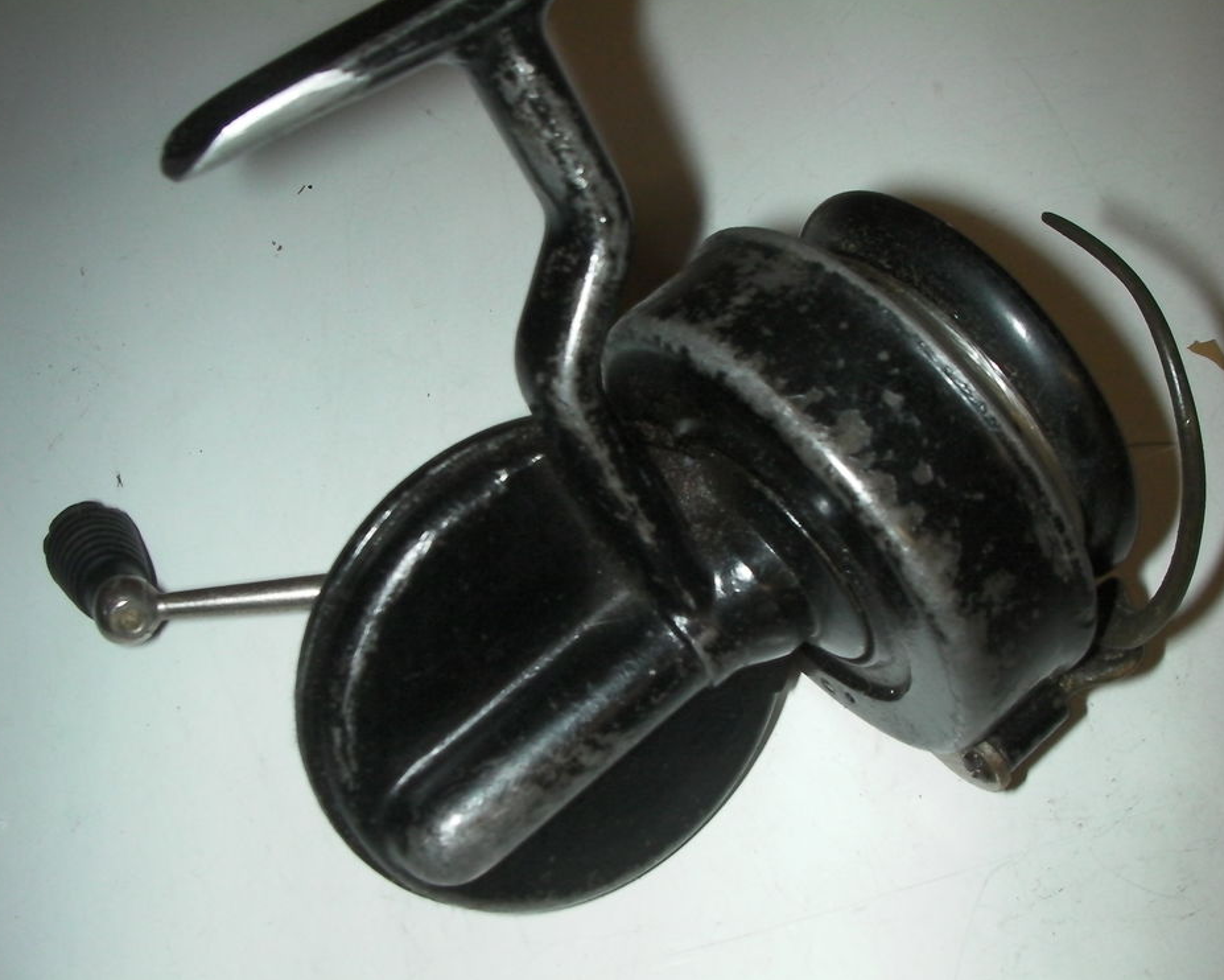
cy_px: 487
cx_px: 622
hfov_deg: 45.8
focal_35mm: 40
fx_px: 1449
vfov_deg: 37.3
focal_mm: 6.3
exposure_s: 1/30
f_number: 5.6
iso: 200
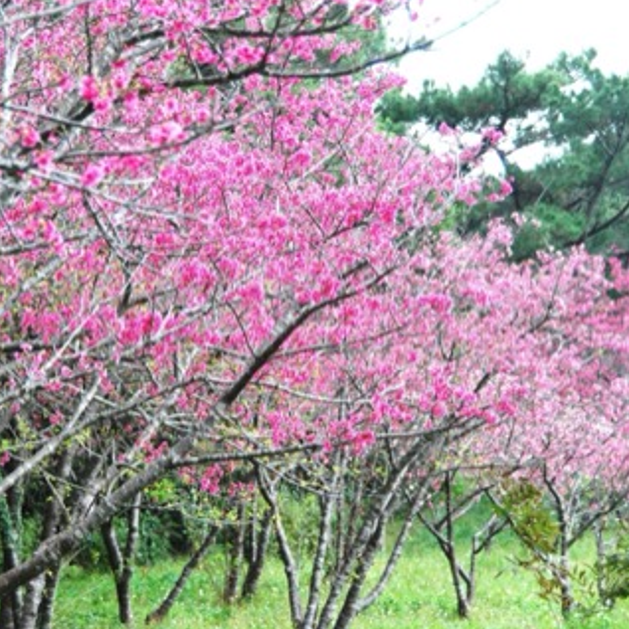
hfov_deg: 9.9
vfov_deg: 9.9
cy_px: 314
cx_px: 237
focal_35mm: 177
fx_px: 3639
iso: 800
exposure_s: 1/320
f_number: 5.6
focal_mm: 92
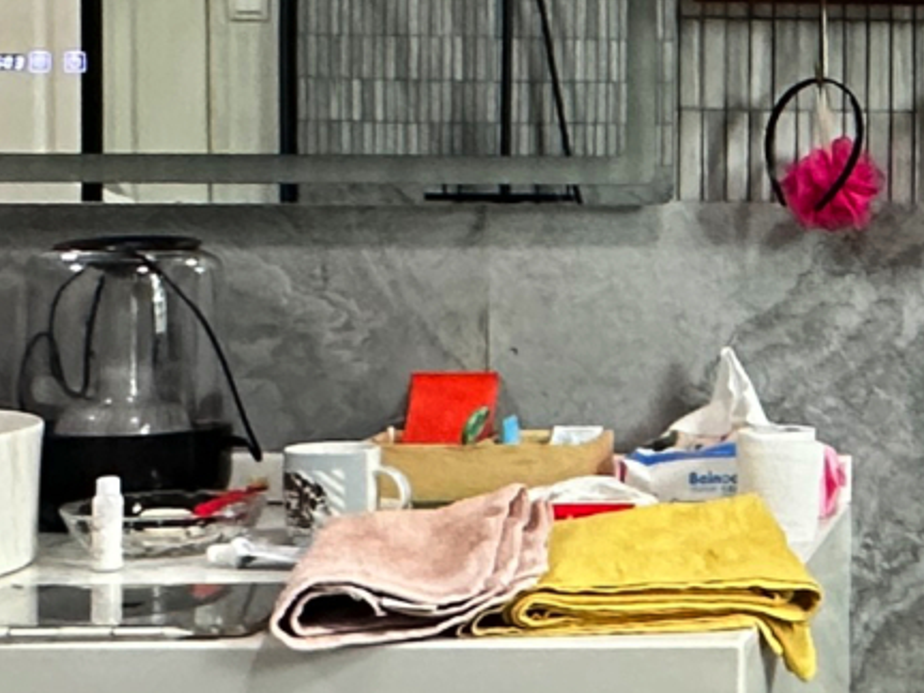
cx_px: 1270
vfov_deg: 17.7
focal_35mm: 83
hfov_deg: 20.9
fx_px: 2216
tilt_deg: -0.9
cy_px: 182
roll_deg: -0.7
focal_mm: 2.22
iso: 320
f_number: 2.2
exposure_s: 1/76
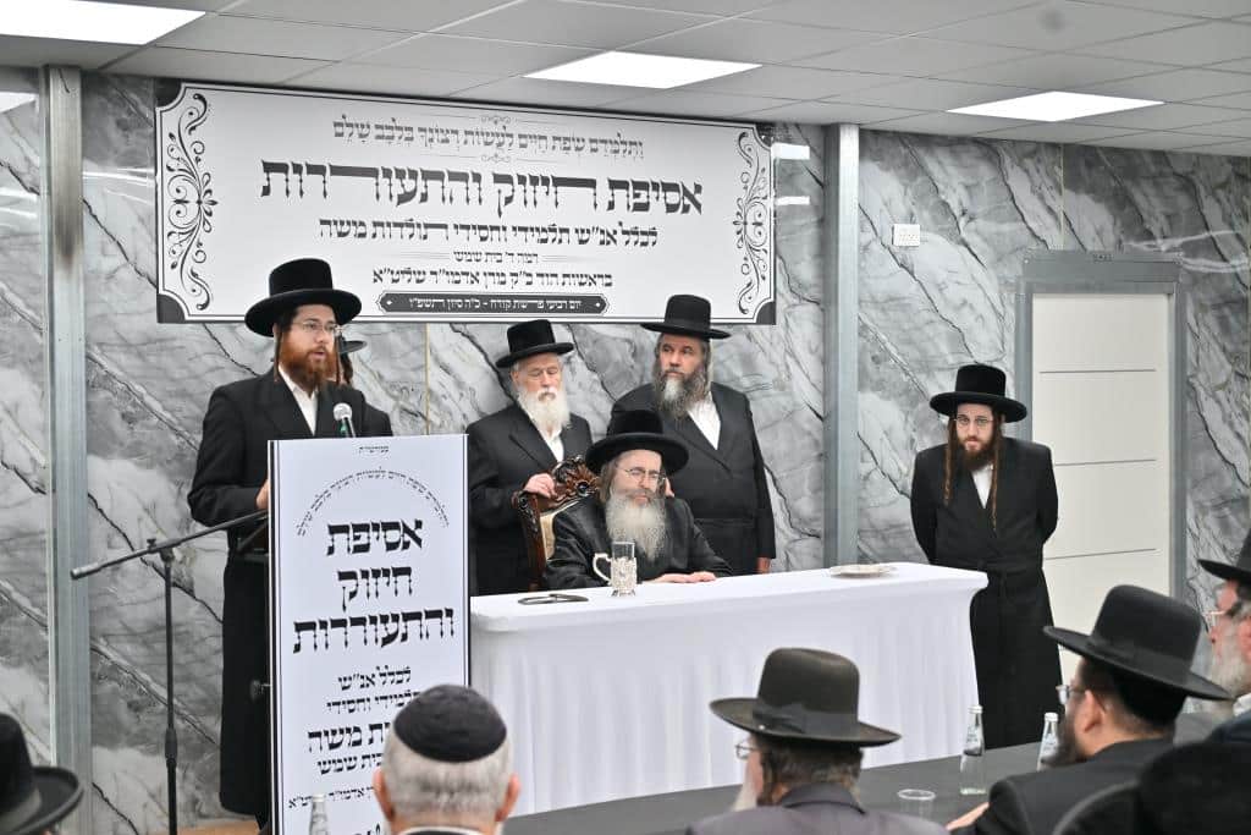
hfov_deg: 39.6
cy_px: 418
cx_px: 626
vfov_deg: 27.0
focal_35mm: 50
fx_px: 1738
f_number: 4
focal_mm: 50
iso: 800
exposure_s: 1/250
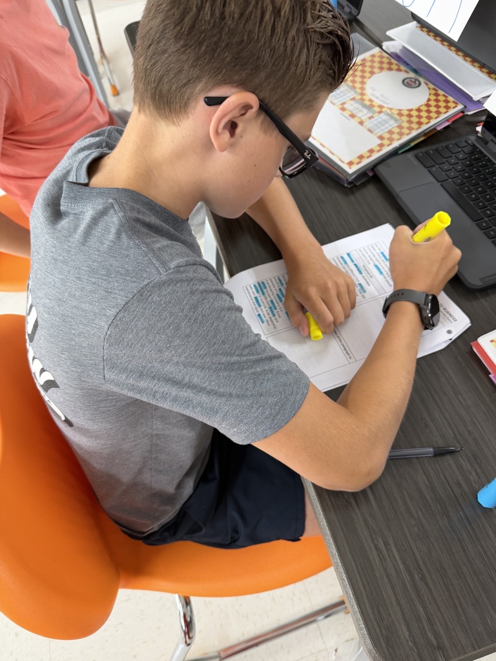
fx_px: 459
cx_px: 248
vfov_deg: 71.6
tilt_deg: -54.8
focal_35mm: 24
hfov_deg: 56.8
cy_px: 330
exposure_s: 1/60
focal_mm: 6.76
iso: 160
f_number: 1.78
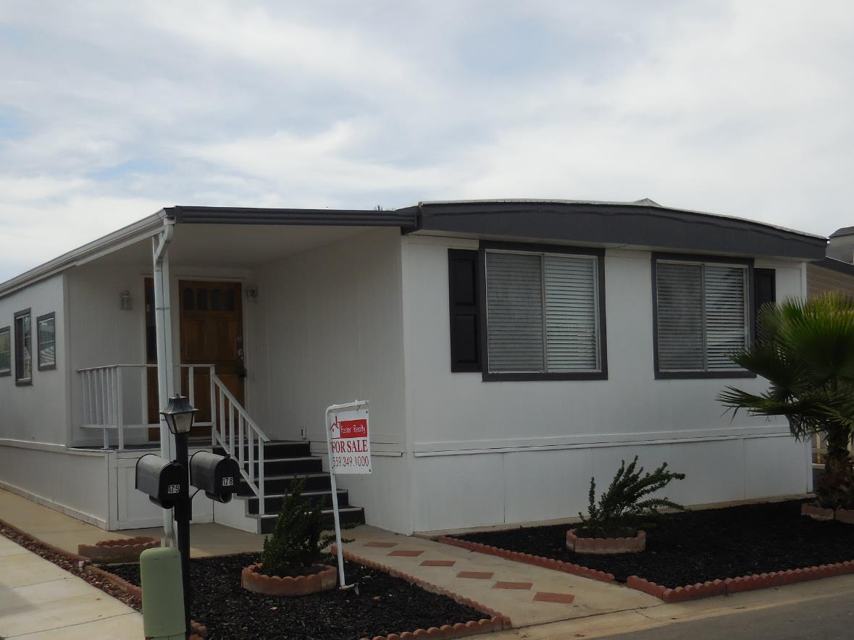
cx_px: 451
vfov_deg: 34.2
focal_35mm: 42
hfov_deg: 44.8
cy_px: 387
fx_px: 1036
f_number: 3.7
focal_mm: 5.9
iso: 125
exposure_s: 1/1600
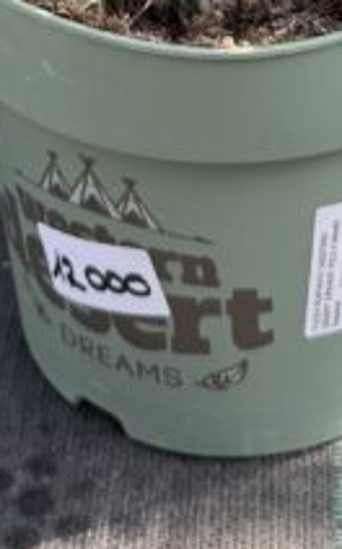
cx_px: 109
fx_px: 1839
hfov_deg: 10.6
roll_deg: +2.5
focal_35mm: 123
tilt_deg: -19.7
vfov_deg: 15.0
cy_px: -396
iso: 80
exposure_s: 1/467
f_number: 1.78
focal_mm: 6.76
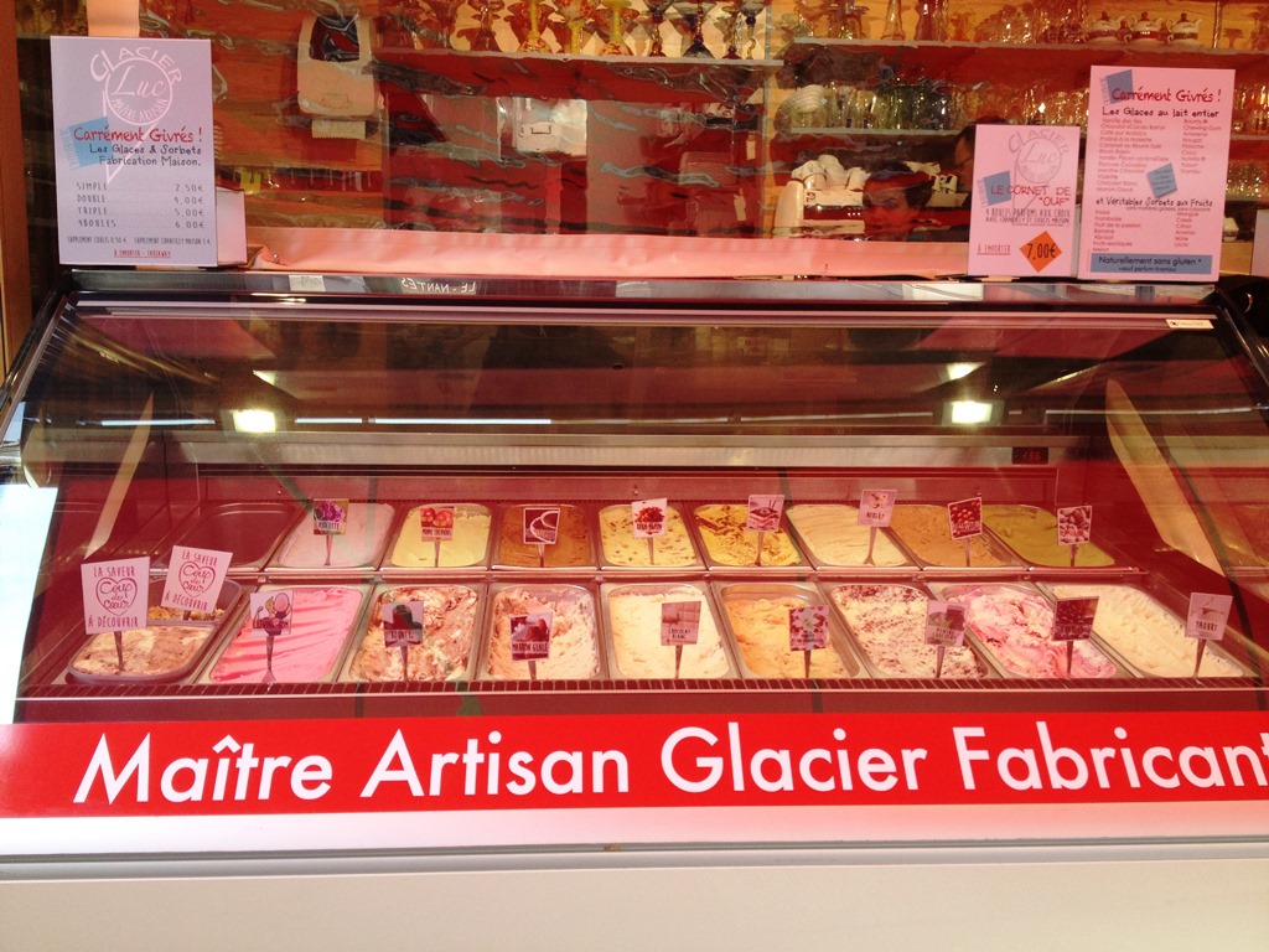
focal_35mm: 35
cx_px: 634
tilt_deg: -13.2
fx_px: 1283
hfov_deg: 52.6
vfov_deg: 40.7
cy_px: 476
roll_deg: -1.5
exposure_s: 1/120
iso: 64
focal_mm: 4.28
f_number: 2.4
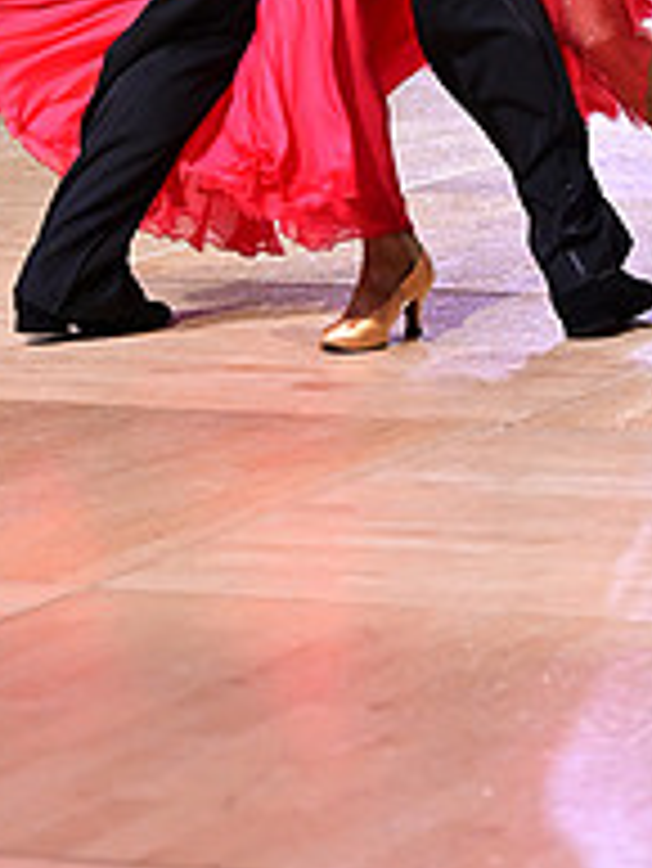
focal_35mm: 228
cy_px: -202
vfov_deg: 8.6
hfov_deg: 6.5
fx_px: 5720
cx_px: 477
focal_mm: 79
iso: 1600
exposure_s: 1/500
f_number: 2.8
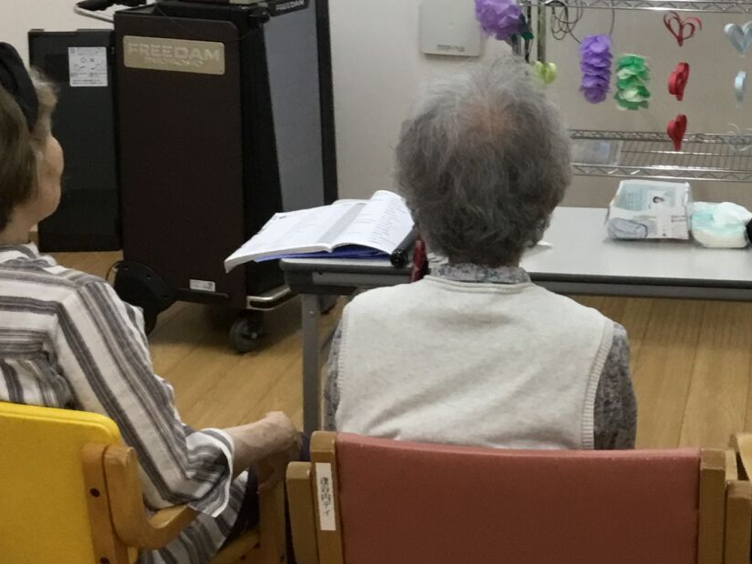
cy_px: 73
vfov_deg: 20.1
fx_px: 1564
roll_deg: -0.5
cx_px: 532
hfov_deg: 26.8
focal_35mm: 72
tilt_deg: -9.4
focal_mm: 3.3
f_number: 2.4
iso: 64
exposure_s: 1/33
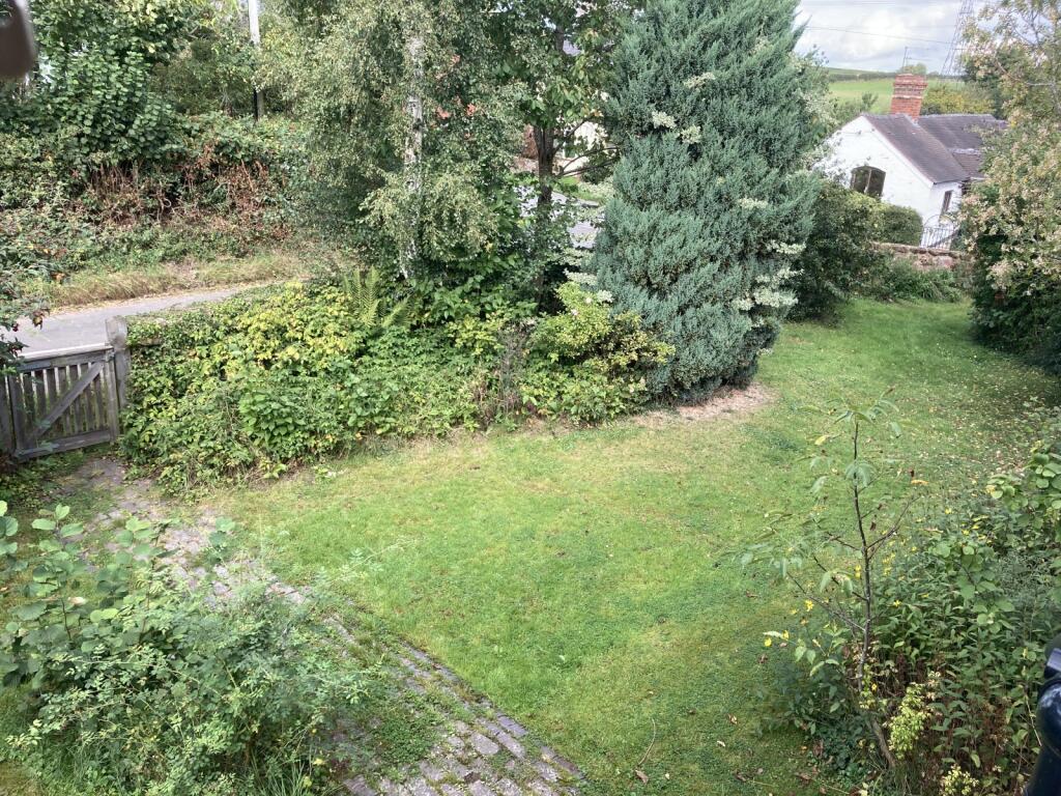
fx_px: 858
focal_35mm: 28
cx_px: 530
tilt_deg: -19.0
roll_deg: -2.9
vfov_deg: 49.7
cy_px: 398
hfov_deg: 63.4
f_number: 1.8
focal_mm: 3.99
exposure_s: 1/292
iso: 20
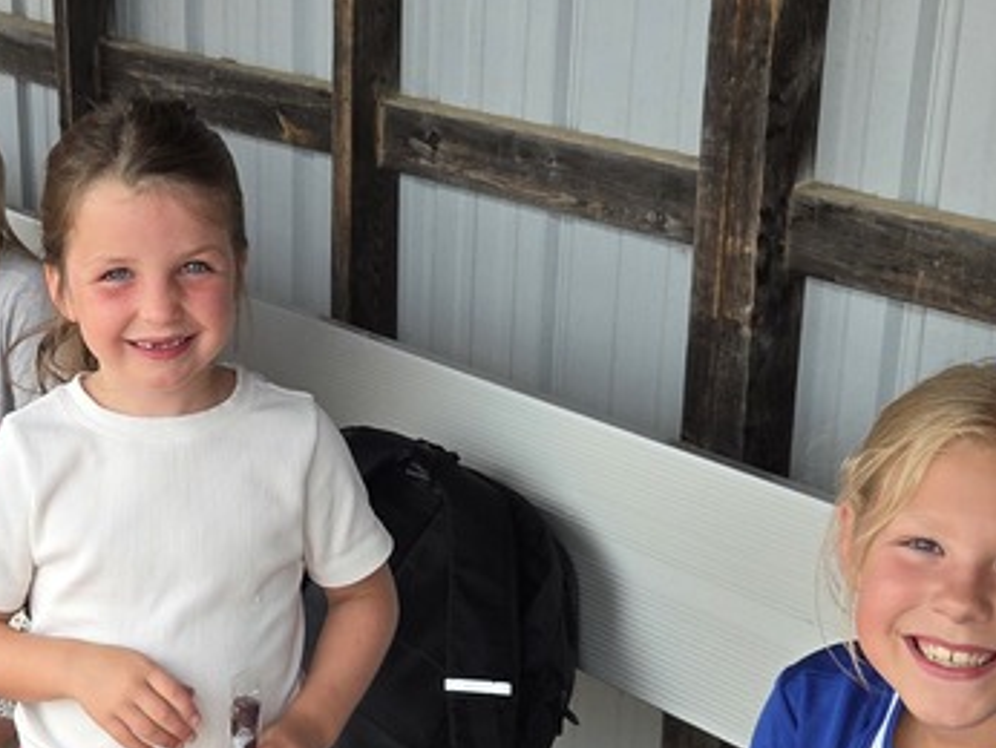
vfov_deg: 21.6
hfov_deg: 27.9
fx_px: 1958
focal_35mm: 68
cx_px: 190
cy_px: 437
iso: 50
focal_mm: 5.4
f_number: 1.8
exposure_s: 1/180
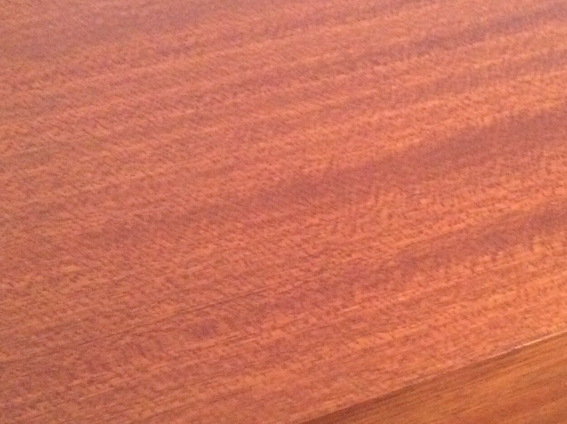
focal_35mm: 66
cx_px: 347
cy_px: 316
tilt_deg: -55.1
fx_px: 1080
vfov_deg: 22.0
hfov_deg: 29.3
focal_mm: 3.3
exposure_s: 1/17
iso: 320
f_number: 2.4
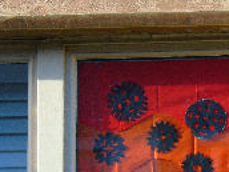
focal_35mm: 223
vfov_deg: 6.6
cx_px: 202
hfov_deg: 8.8
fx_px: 1475
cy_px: 174
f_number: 5.1
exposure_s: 1/160
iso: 100
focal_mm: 16.4
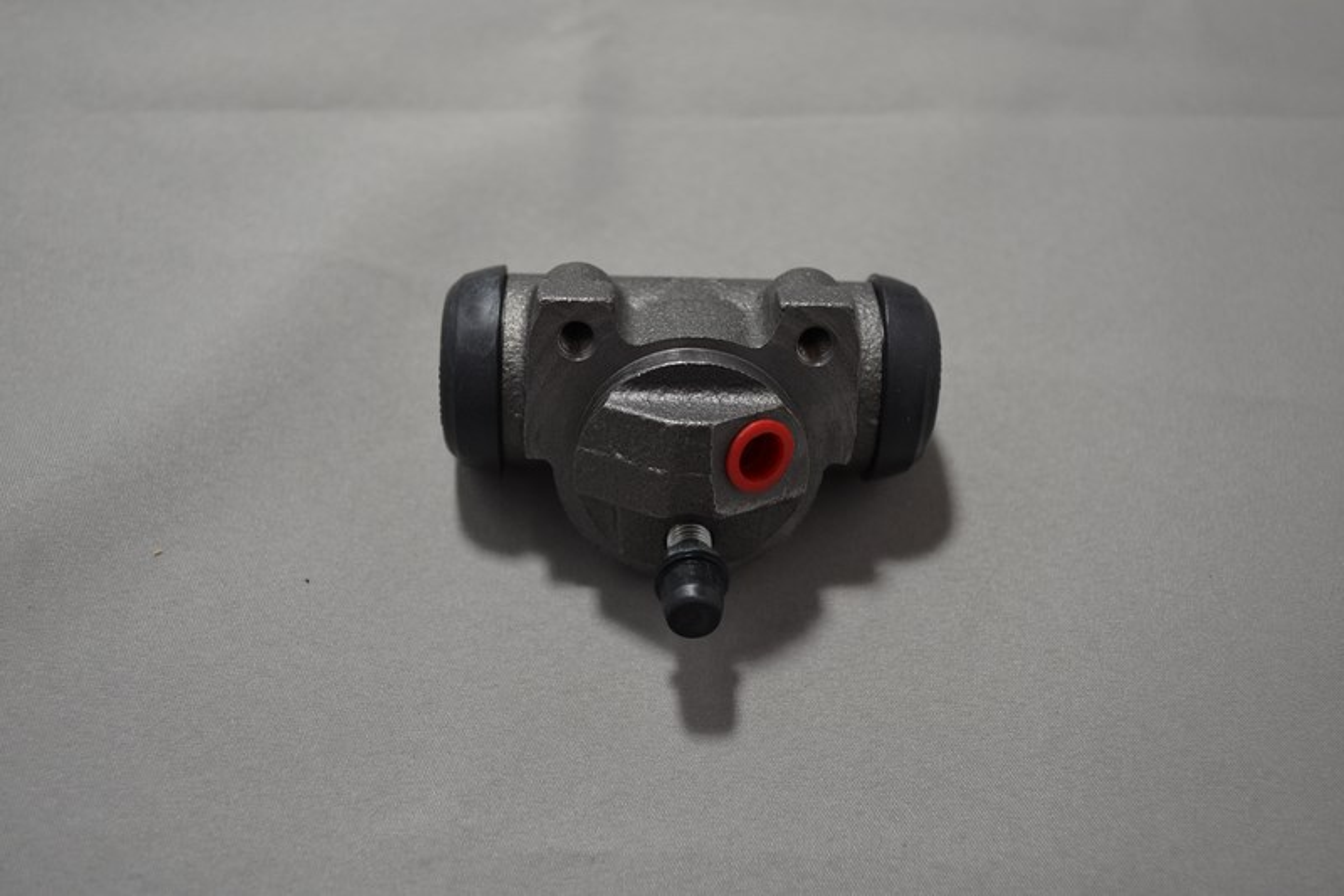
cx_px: 672
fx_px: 1568
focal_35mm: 42
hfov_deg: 46.4
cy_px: 448
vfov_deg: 31.9
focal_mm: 28
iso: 400
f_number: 4.5
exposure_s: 1/30
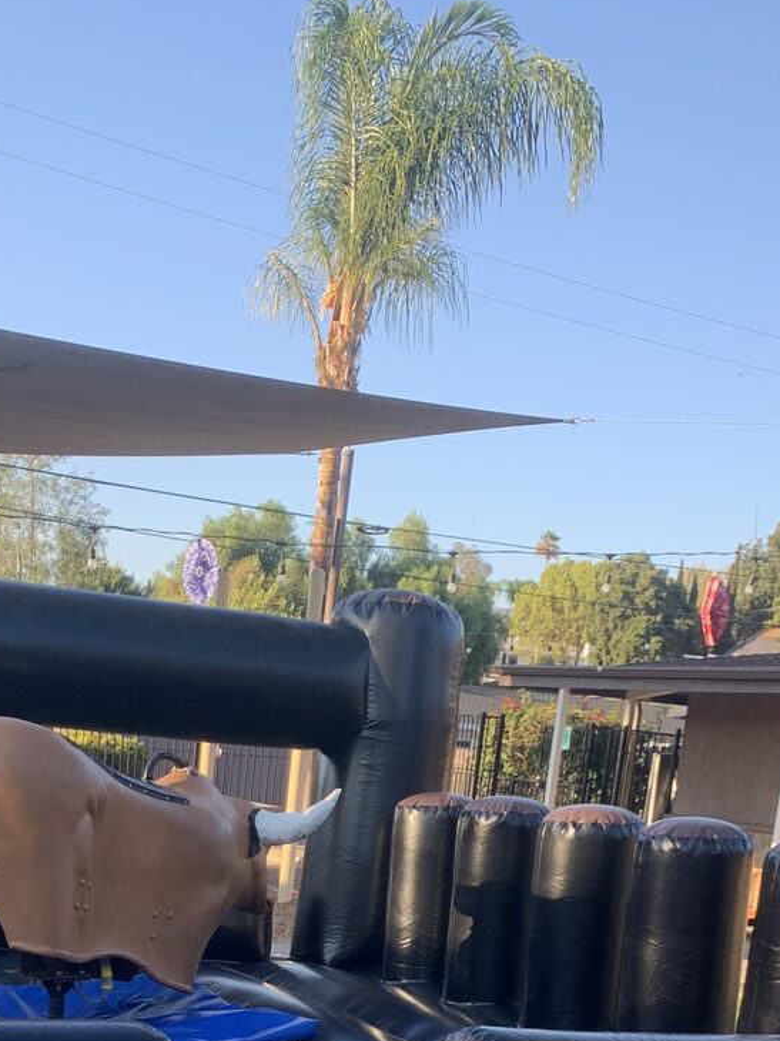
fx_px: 1714
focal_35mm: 57
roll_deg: -6.2
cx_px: 244
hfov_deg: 25.5
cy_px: 1108
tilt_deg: -10.1
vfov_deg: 30.6
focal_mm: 4.25
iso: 25
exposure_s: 1/375
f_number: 1.8
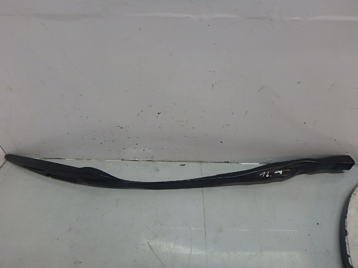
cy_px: 134
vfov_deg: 63.4
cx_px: 179
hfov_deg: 79.0
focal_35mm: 21
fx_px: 217
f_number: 3.5
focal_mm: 3.7
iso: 200
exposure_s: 1/60
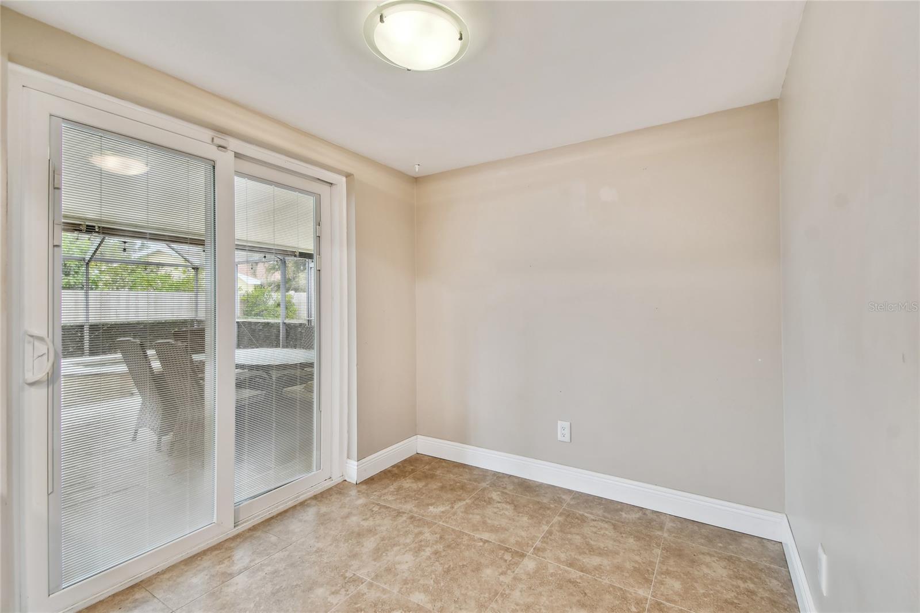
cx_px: 460
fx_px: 383
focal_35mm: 15
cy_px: 306
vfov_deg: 77.3
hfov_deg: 100.4
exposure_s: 1/10
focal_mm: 10
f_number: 7.1
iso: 100
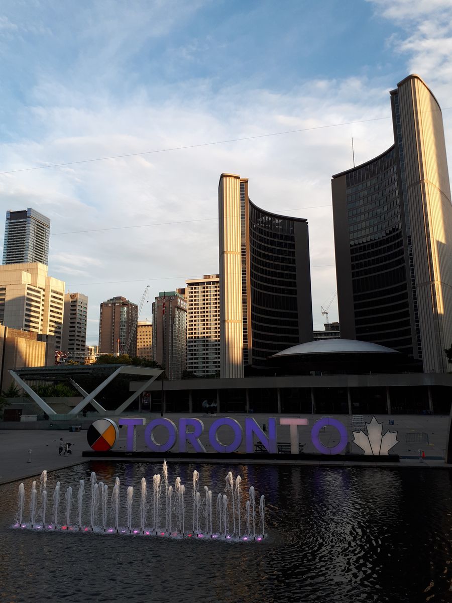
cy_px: 302
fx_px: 470
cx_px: 226
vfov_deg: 65.3
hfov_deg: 51.4
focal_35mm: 27
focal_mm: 3.6
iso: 40
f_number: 1.9
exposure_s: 1/410
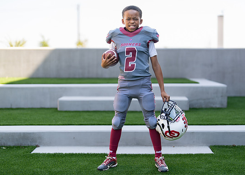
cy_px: 76
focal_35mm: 63
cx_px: 137
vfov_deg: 22.5
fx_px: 438
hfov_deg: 31.2
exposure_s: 1/1600
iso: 100
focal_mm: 50
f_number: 1.2
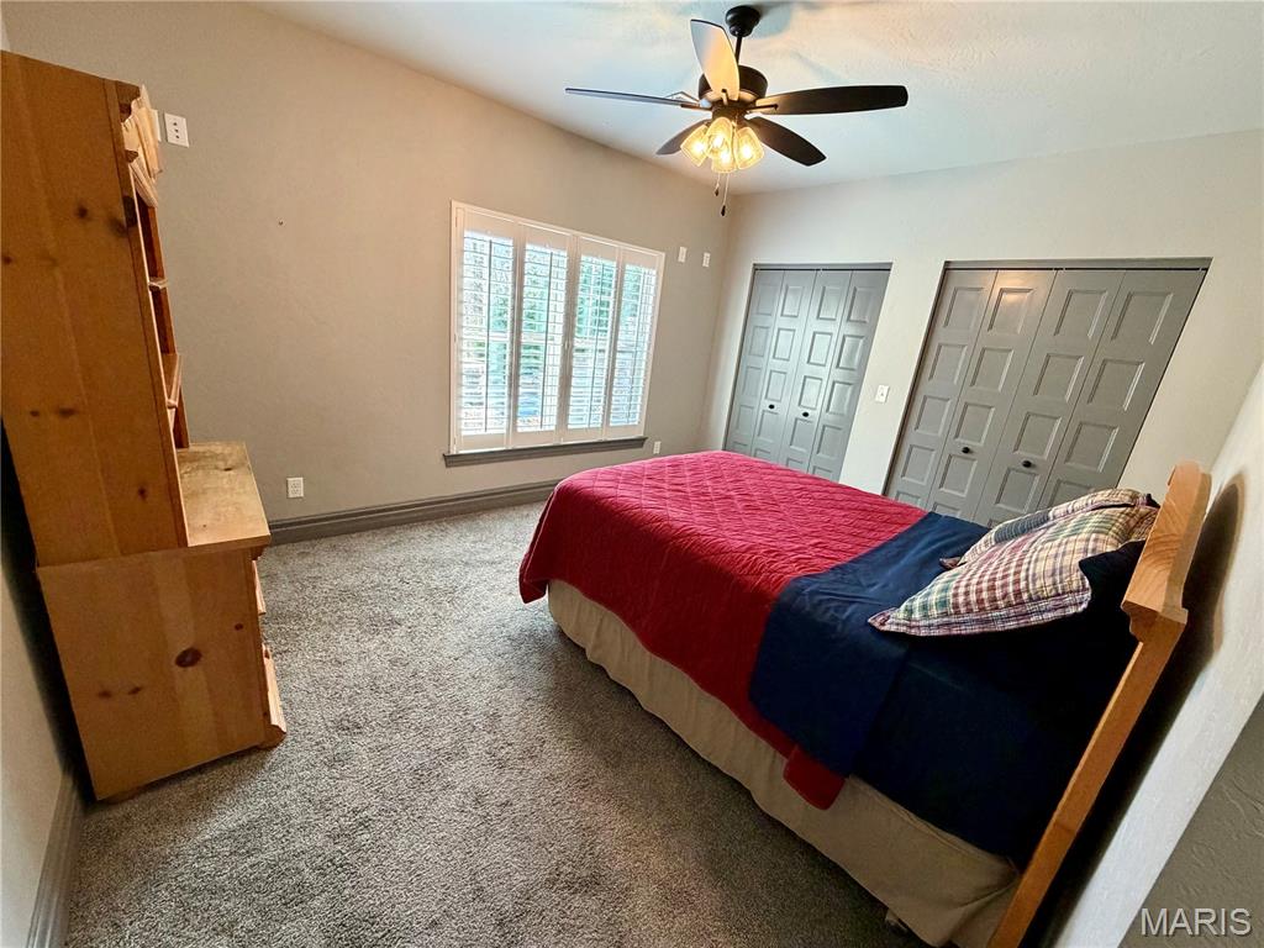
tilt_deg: -17.2
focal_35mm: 14
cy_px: 474
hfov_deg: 102.1
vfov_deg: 85.7
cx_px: 632
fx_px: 511
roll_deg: -5.9
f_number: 2.2
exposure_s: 1/60
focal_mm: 2.22
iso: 320
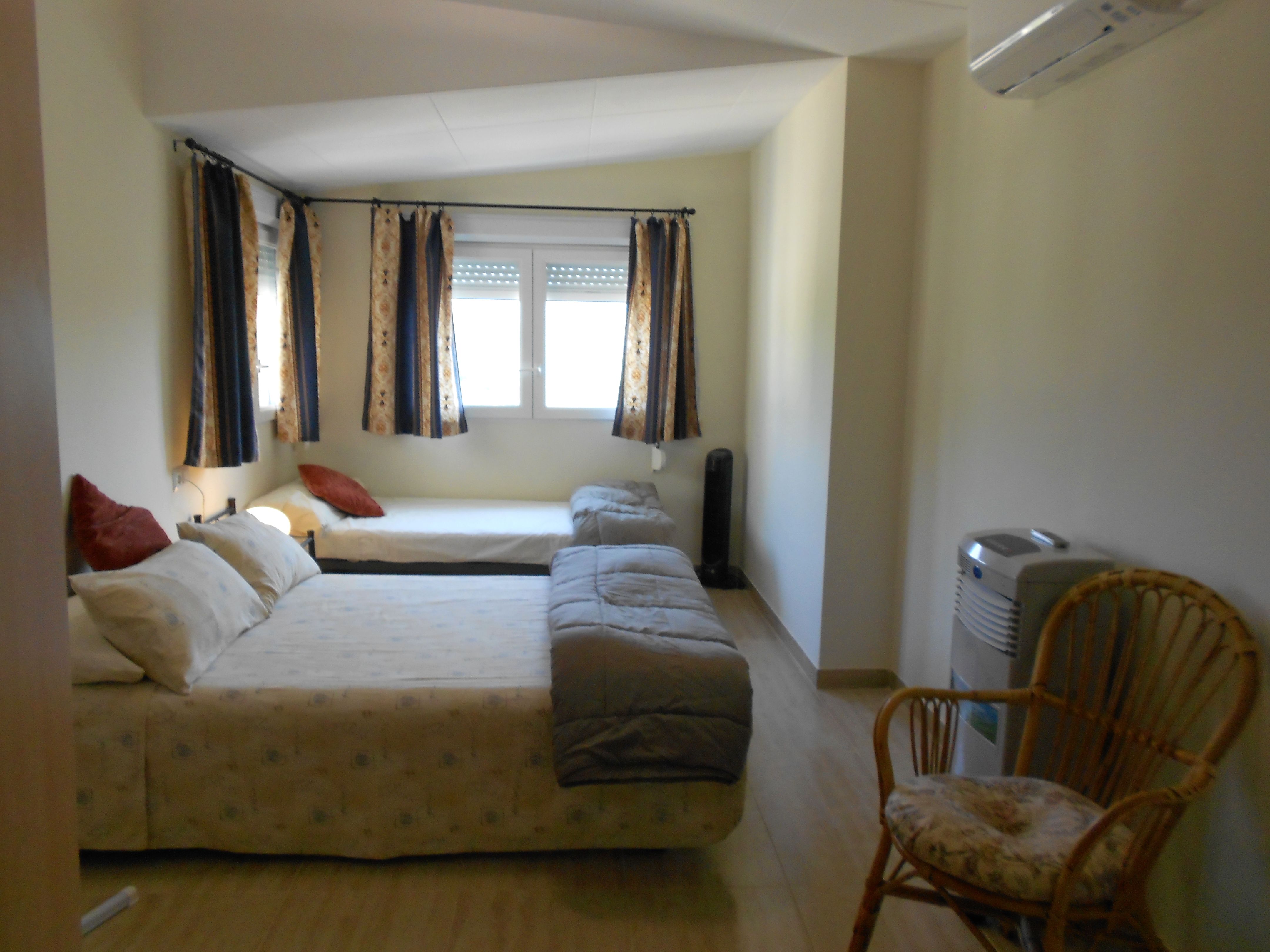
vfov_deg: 53.1
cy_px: 476
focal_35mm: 26
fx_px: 954
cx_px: 635
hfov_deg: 67.3
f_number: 3.2
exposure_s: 1/30
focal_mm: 4.6
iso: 160
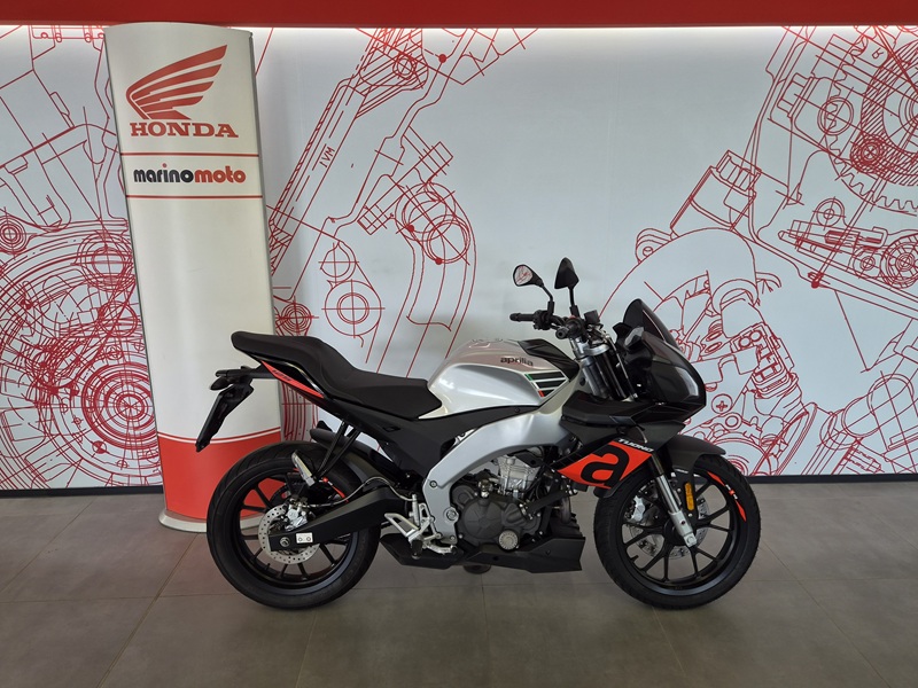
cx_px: 459
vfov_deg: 58.9
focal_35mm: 23
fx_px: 610
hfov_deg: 73.9
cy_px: 344
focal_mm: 5.4
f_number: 1.8
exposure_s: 1/100
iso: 200
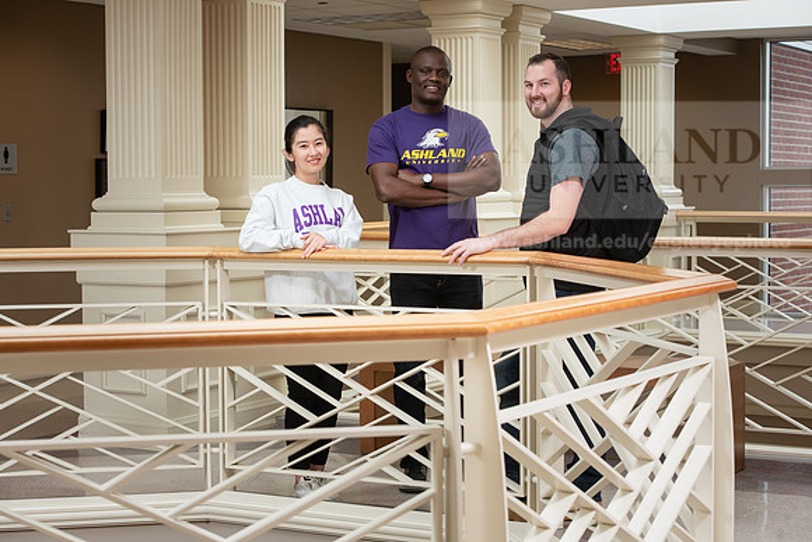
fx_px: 1579
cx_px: 406
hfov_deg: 28.8
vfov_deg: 19.5
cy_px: 271
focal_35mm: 70
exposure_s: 1/200
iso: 1250
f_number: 8
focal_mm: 70
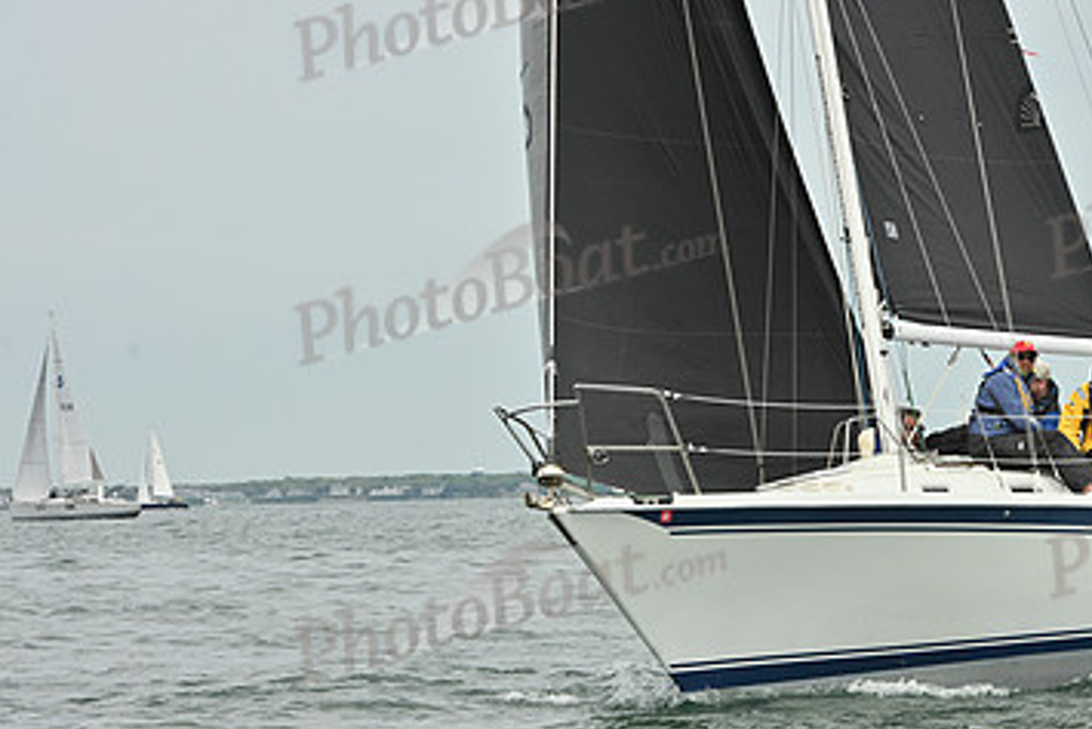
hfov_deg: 10.1
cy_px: 401
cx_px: 889
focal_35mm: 204
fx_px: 6190
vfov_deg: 6.7
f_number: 11
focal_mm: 125
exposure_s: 1/800
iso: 320
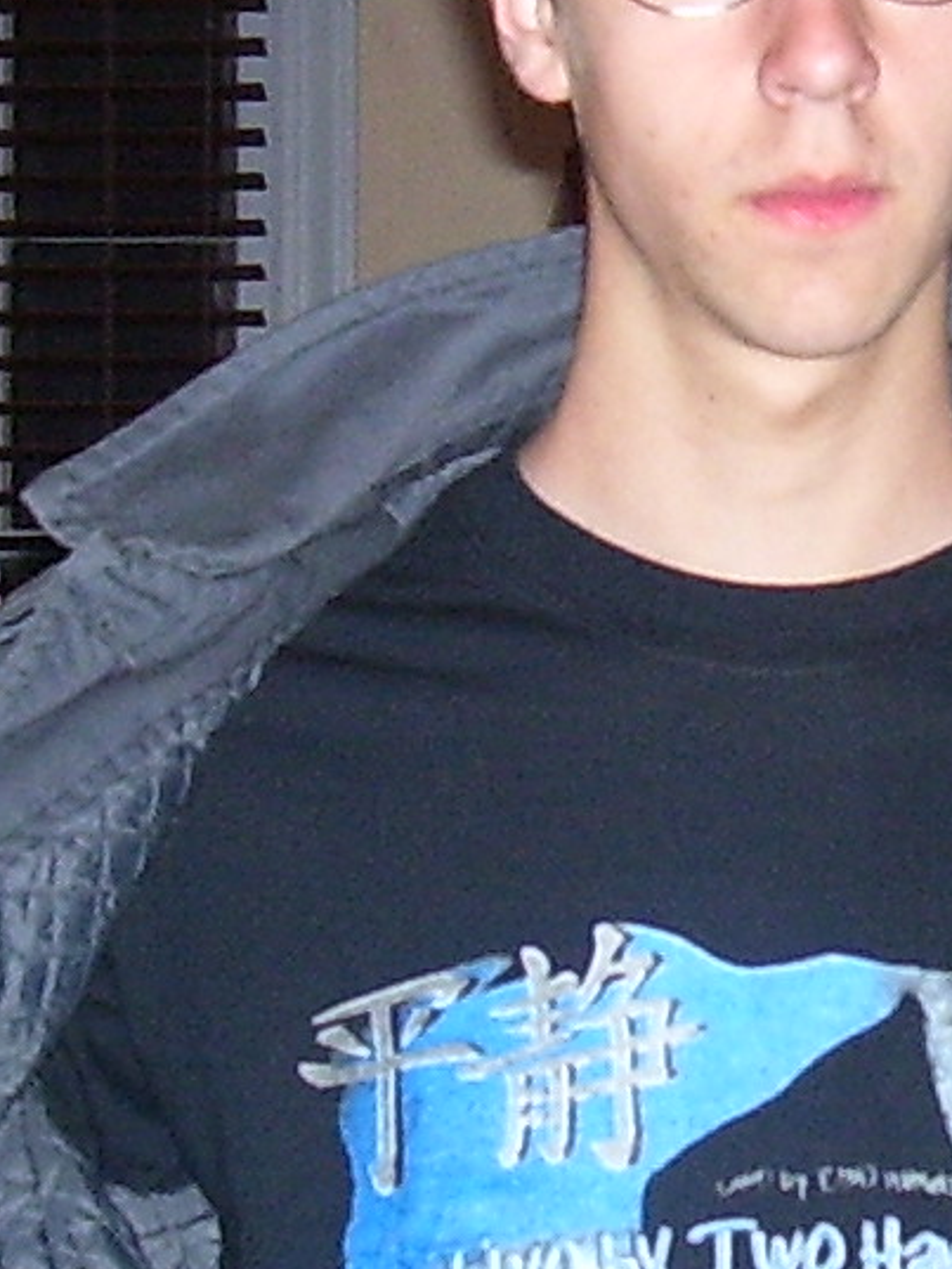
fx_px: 5975
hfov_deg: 9.1
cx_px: 940
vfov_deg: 12.1
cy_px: 508
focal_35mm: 163
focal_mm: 5.6
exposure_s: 1/60
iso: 125
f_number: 2.7
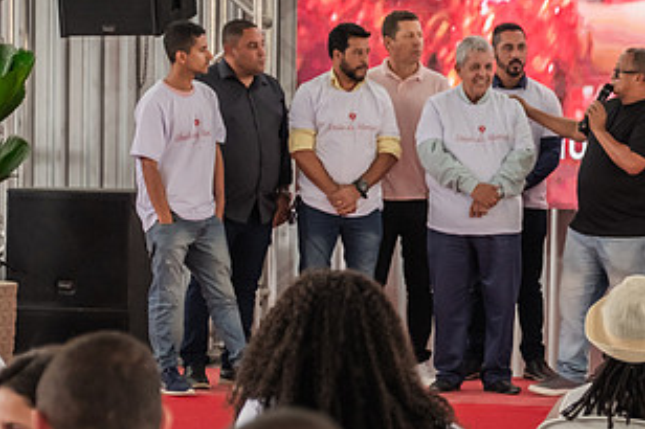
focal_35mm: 166
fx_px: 2972
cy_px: 263
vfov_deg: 8.3
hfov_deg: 12.2
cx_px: 638
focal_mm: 55
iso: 800
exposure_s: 1/320
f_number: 2.8
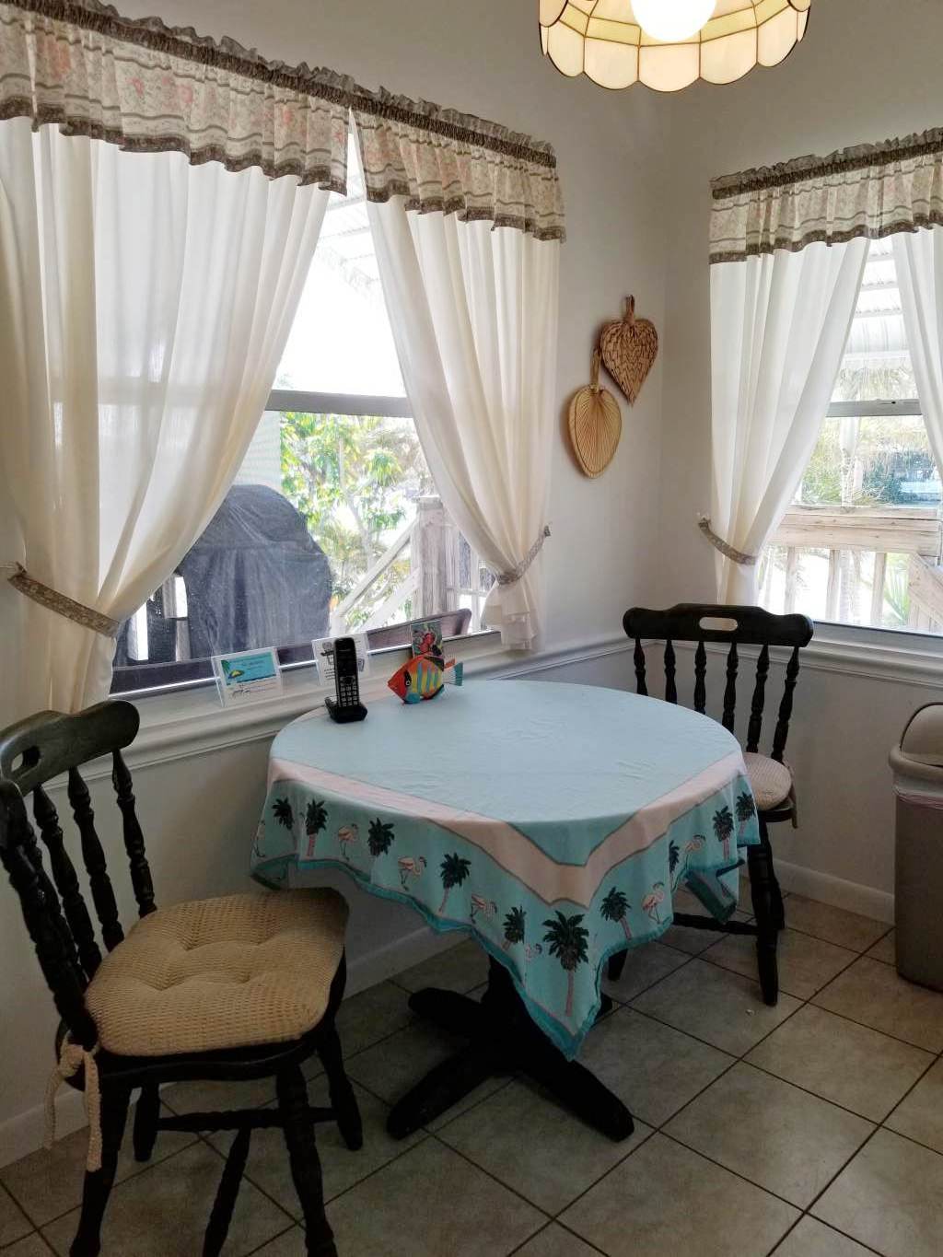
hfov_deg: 53.1
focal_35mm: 26
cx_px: 472
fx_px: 944
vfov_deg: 67.3
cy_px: 628
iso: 50
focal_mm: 4.25
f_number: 1.7
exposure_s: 1/162
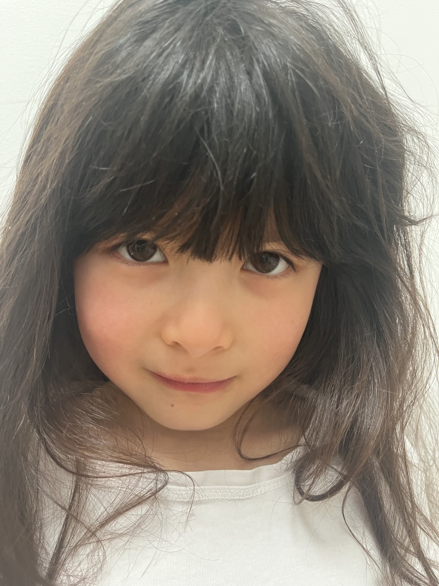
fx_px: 440
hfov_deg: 53.1
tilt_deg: +1.0
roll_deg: +1.5
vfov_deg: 67.3
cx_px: 220
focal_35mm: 26
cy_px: 293
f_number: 1.6
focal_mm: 5.1
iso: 320
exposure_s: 1/60
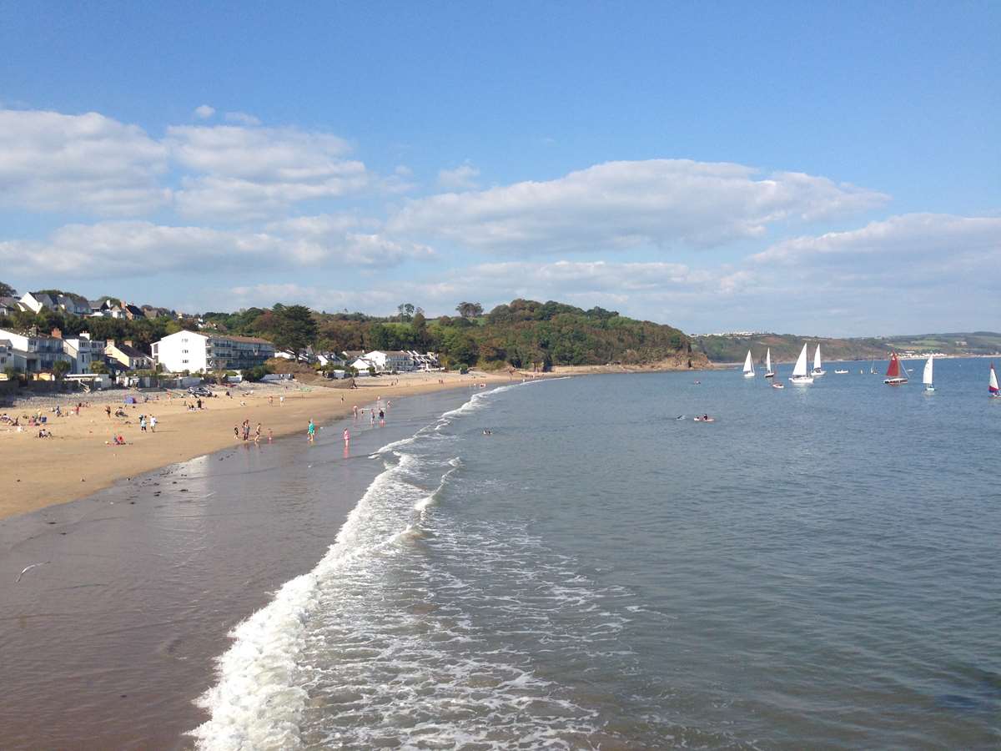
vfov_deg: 42.9
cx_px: 500
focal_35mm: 33
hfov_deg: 55.4
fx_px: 954
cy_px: 376
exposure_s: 1/1695
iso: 50
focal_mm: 4.12
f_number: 2.4
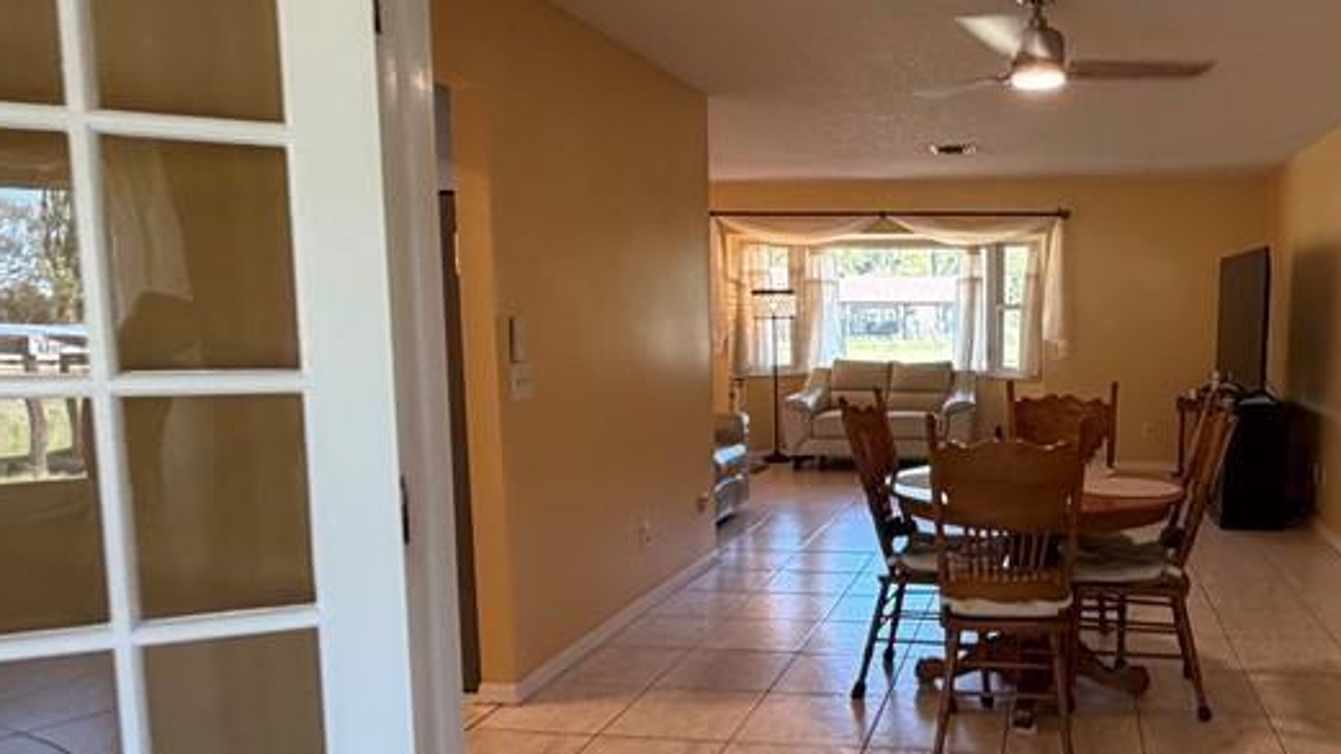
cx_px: 955
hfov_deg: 61.7
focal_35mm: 30
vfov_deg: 38.8
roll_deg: -0.2
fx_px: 1067
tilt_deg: -6.6
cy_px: 443
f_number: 2.2
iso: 200
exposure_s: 1/60
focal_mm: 2.22
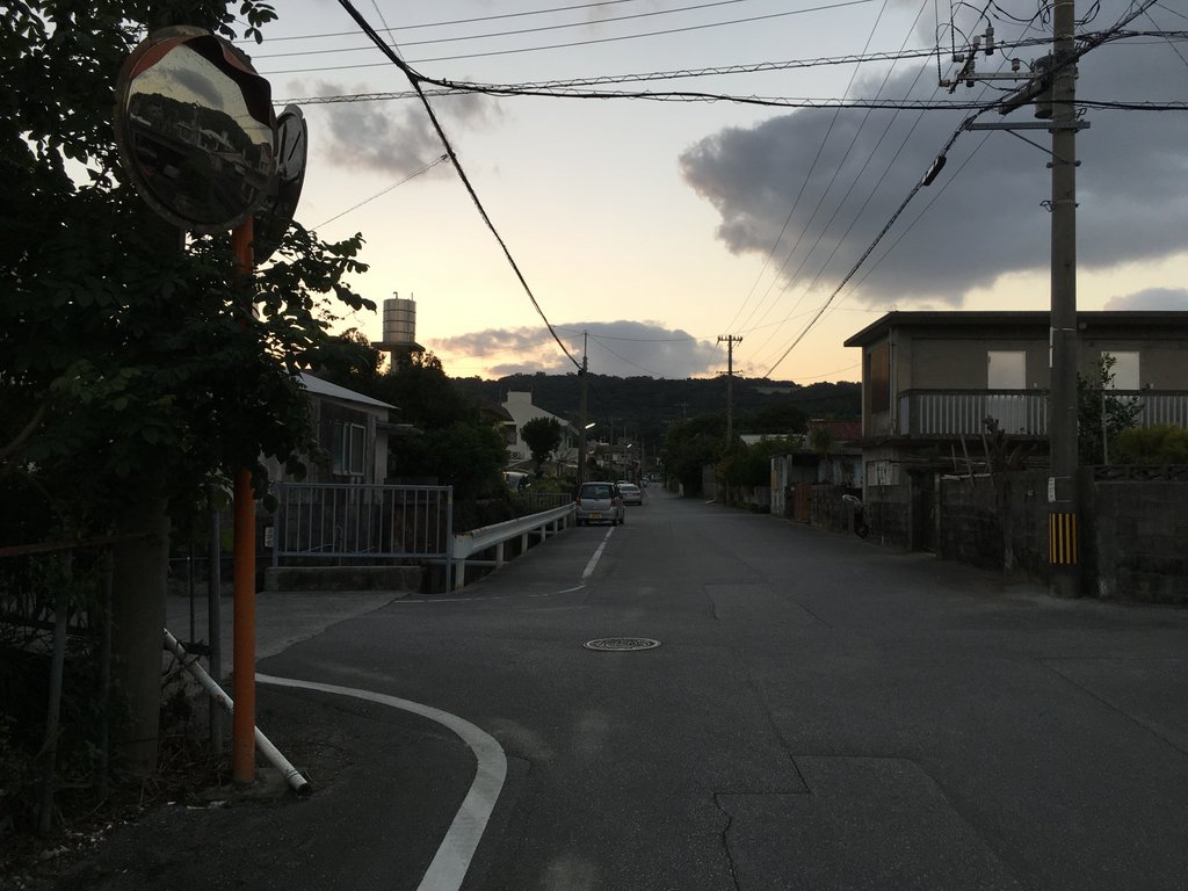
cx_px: 594
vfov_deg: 48.2
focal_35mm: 29
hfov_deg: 61.7
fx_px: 995
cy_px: 446
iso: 32
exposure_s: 1/120
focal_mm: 4.15
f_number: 2.2
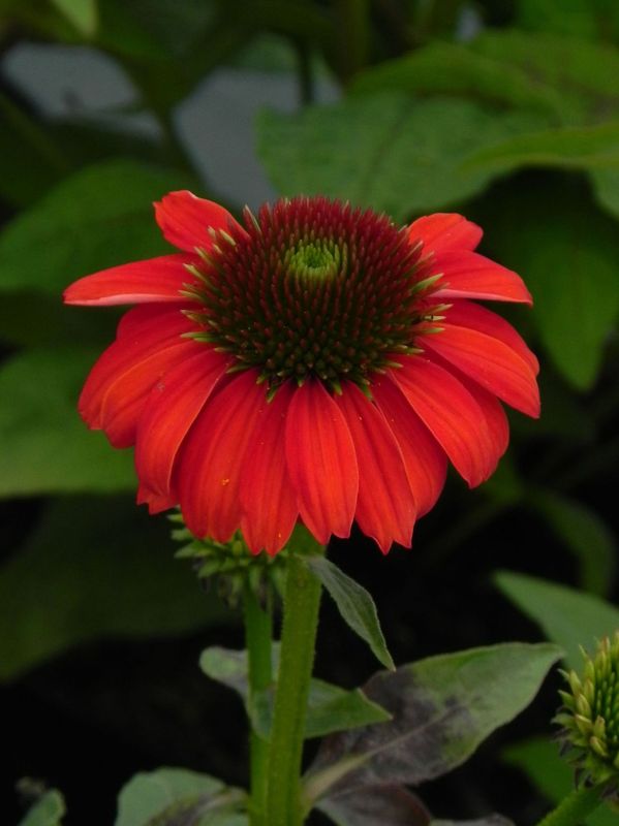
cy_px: 413
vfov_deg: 6.8
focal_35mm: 291
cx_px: 310
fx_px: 6946
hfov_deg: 5.1
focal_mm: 51.8
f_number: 5
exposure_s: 1/500
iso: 160
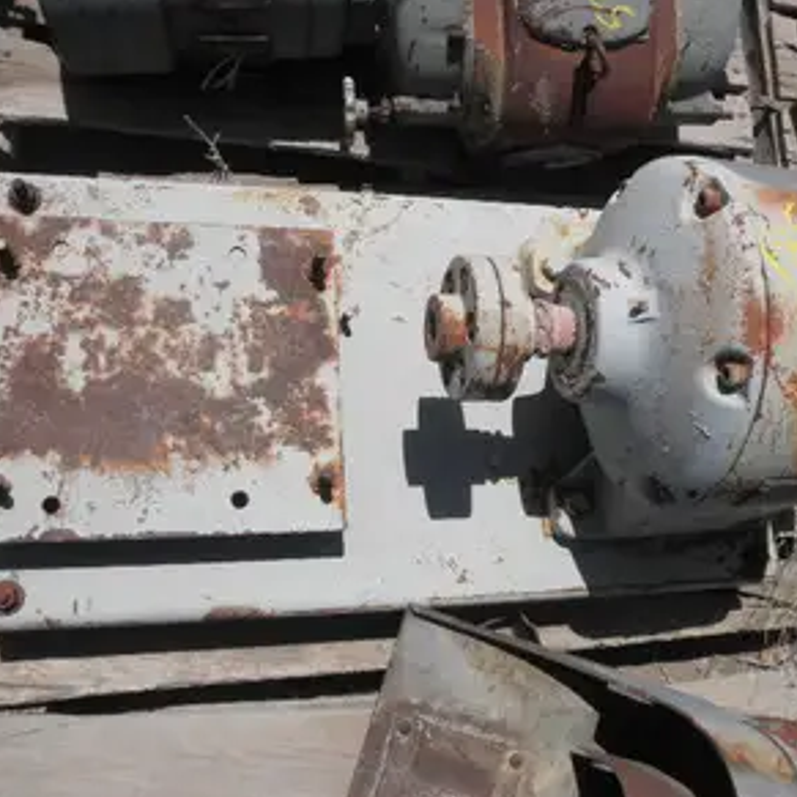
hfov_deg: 48.3
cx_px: 452
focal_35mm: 34
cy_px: 405
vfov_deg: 48.4
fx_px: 886
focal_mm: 5
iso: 64
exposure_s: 1/250
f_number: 8.5
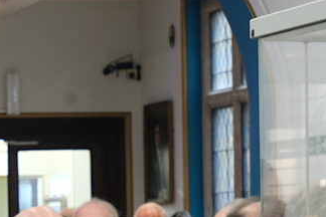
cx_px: -58
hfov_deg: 9.6
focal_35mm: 212
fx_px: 1920
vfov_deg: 6.5
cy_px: 221
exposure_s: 1/38
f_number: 5.6
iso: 3200
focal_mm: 44.5
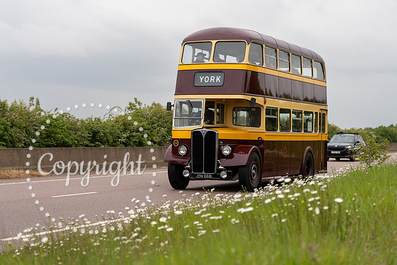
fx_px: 840
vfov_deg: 17.9
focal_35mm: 76
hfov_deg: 26.6
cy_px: 132
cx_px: 198
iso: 250
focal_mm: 75
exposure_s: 1/1000
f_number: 3.5
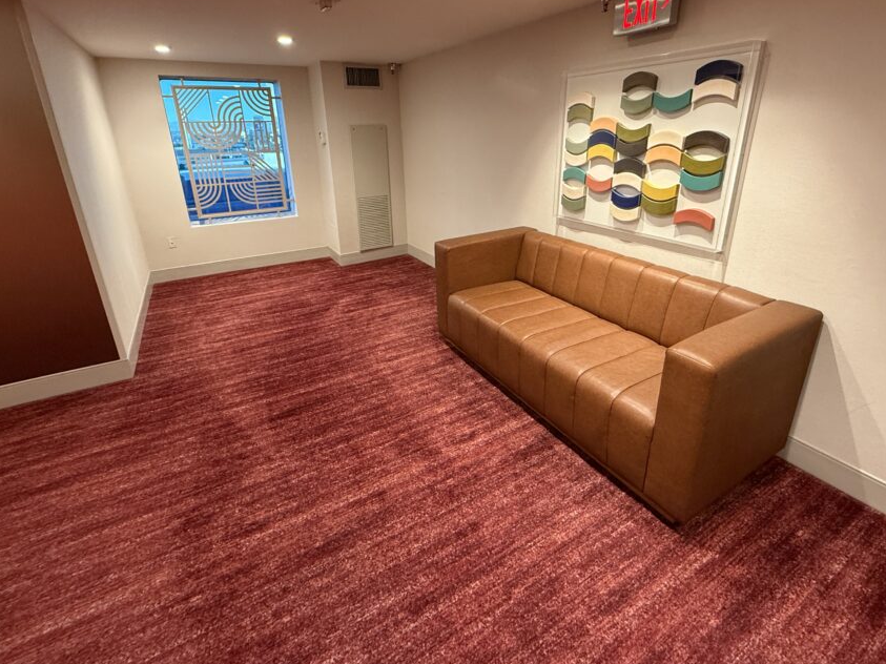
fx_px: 435
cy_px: 276
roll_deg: +0.2
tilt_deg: -18.7
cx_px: 450
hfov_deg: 91.0
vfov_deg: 74.1
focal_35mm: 17
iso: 320
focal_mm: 2.22
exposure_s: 1/60
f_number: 2.2
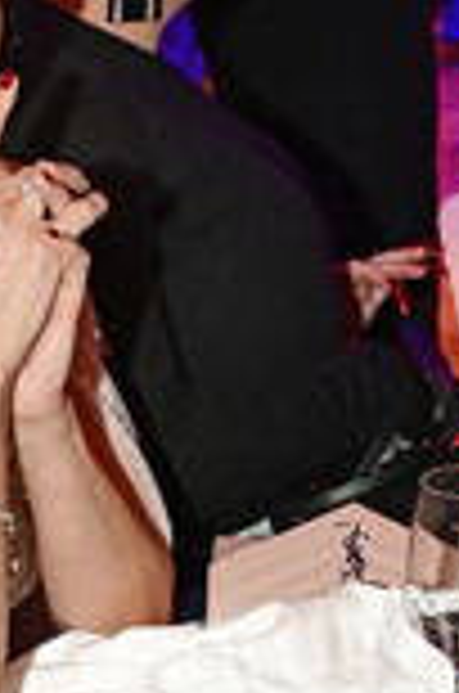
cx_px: -99
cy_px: 464
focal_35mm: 104
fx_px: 1998
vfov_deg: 19.6
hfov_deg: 12.8
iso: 2500
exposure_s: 1/200
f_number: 7.1
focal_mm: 40
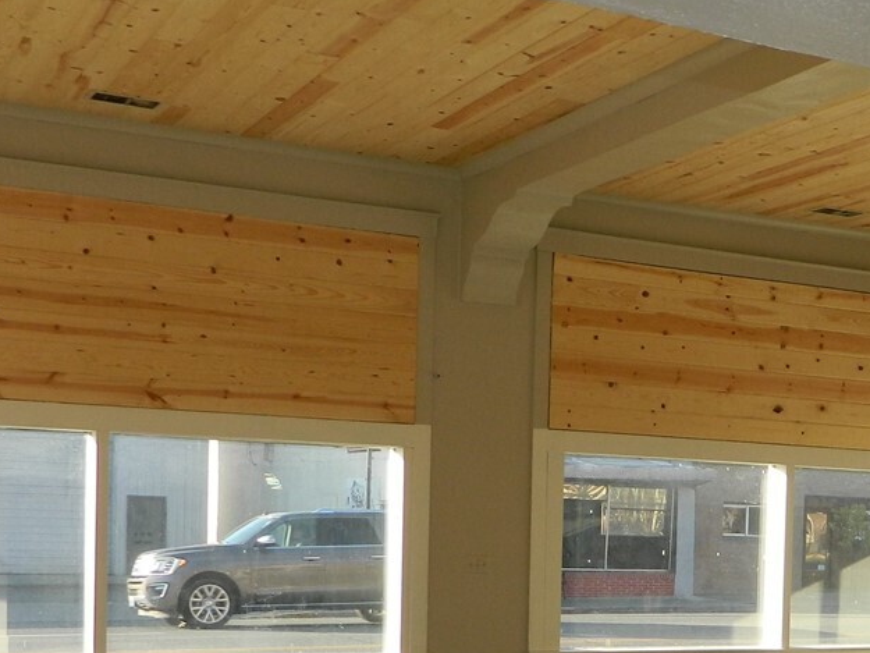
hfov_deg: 29.4
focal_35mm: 64
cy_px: 586
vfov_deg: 22.4
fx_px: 1609
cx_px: 728
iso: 80
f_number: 3.1
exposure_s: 1/200
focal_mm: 4.5
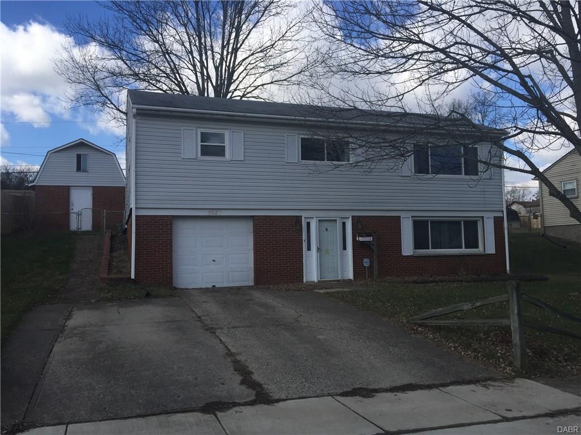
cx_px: 290
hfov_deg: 61.7
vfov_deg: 48.2
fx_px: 487
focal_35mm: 29
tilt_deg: +2.3
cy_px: 218
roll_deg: -0.1
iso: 32
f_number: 2.2
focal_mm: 4.15
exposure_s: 1/1582
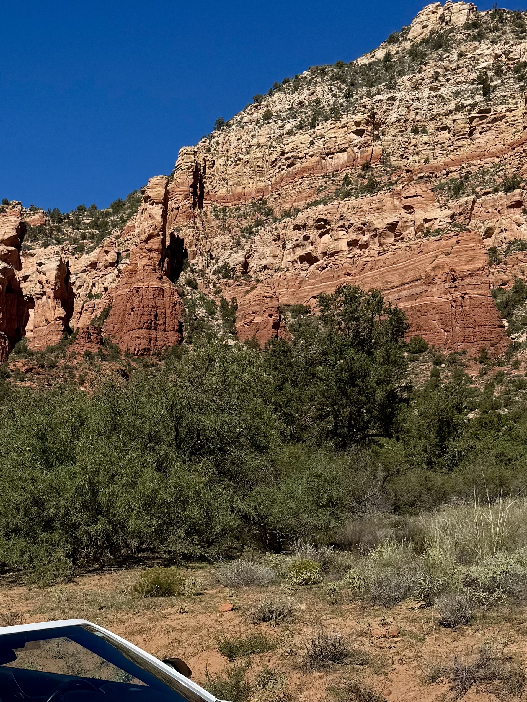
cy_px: 604
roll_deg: -0.4
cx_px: 91
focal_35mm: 54
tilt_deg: -3.8
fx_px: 1096
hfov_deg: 26.4
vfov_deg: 34.0
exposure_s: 1/11905
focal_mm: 6.76
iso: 80
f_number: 1.78
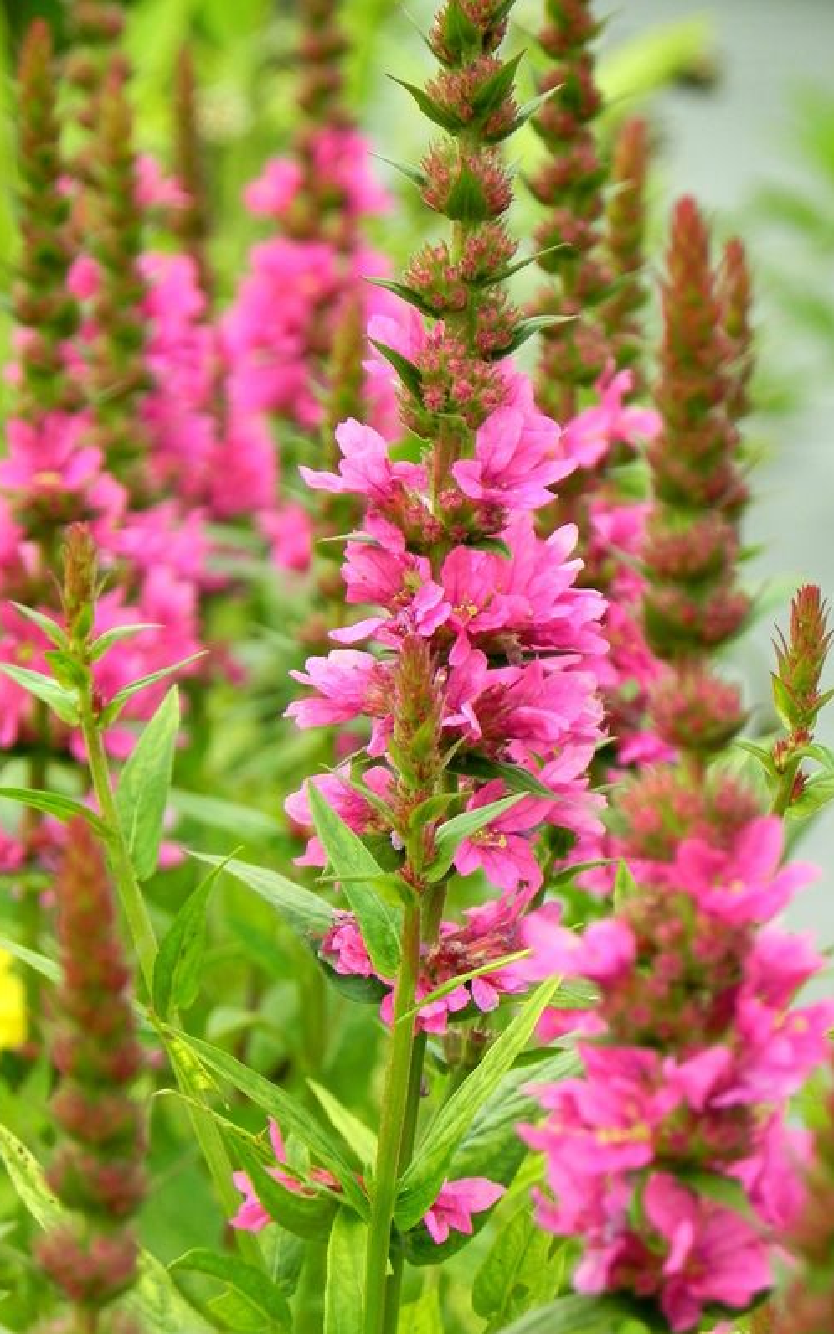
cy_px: 667
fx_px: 7123
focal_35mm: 196
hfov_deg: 6.7
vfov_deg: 10.7
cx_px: 333
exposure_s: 1/250
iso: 160
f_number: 5
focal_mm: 32.7
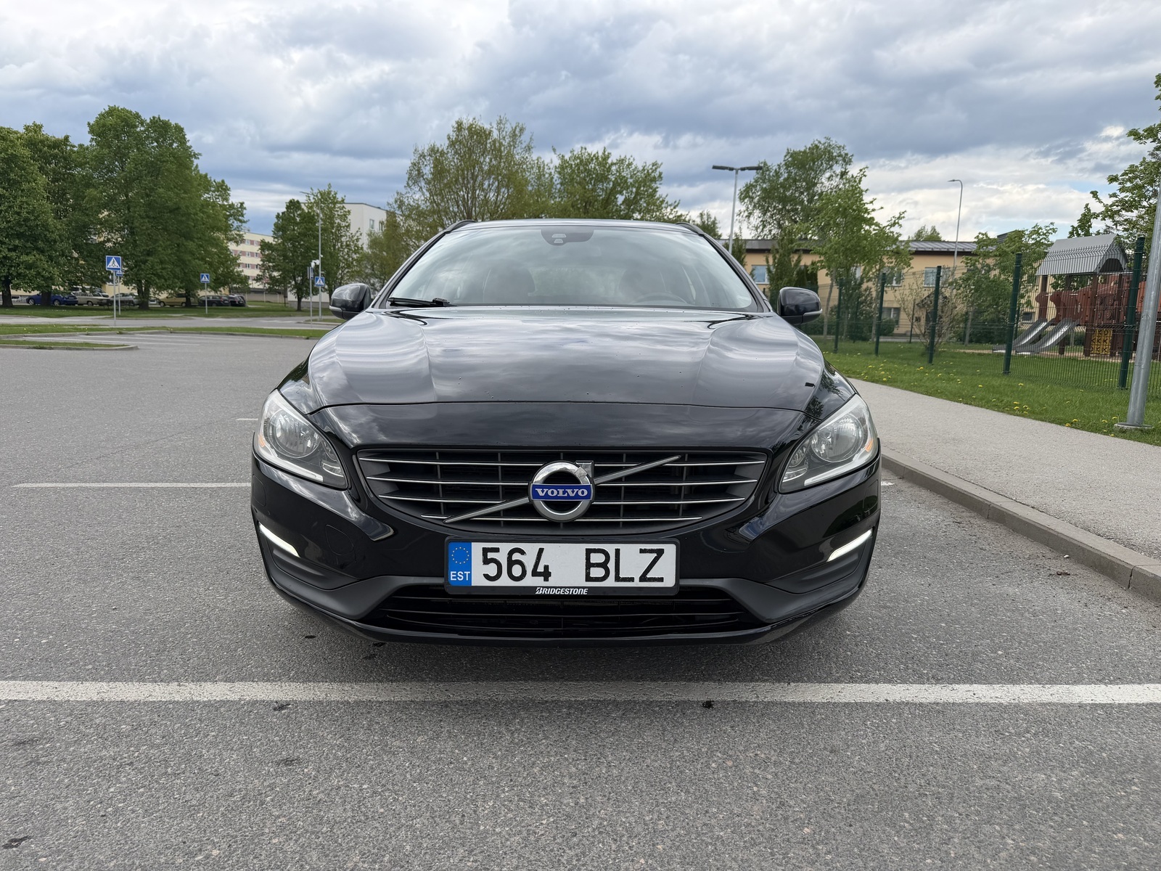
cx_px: 580
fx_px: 805
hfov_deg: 71.6
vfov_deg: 56.8
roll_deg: -1.5
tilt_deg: -8.6
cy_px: 436
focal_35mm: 24
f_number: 1.78
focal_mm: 6.76
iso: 80
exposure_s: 1/1522
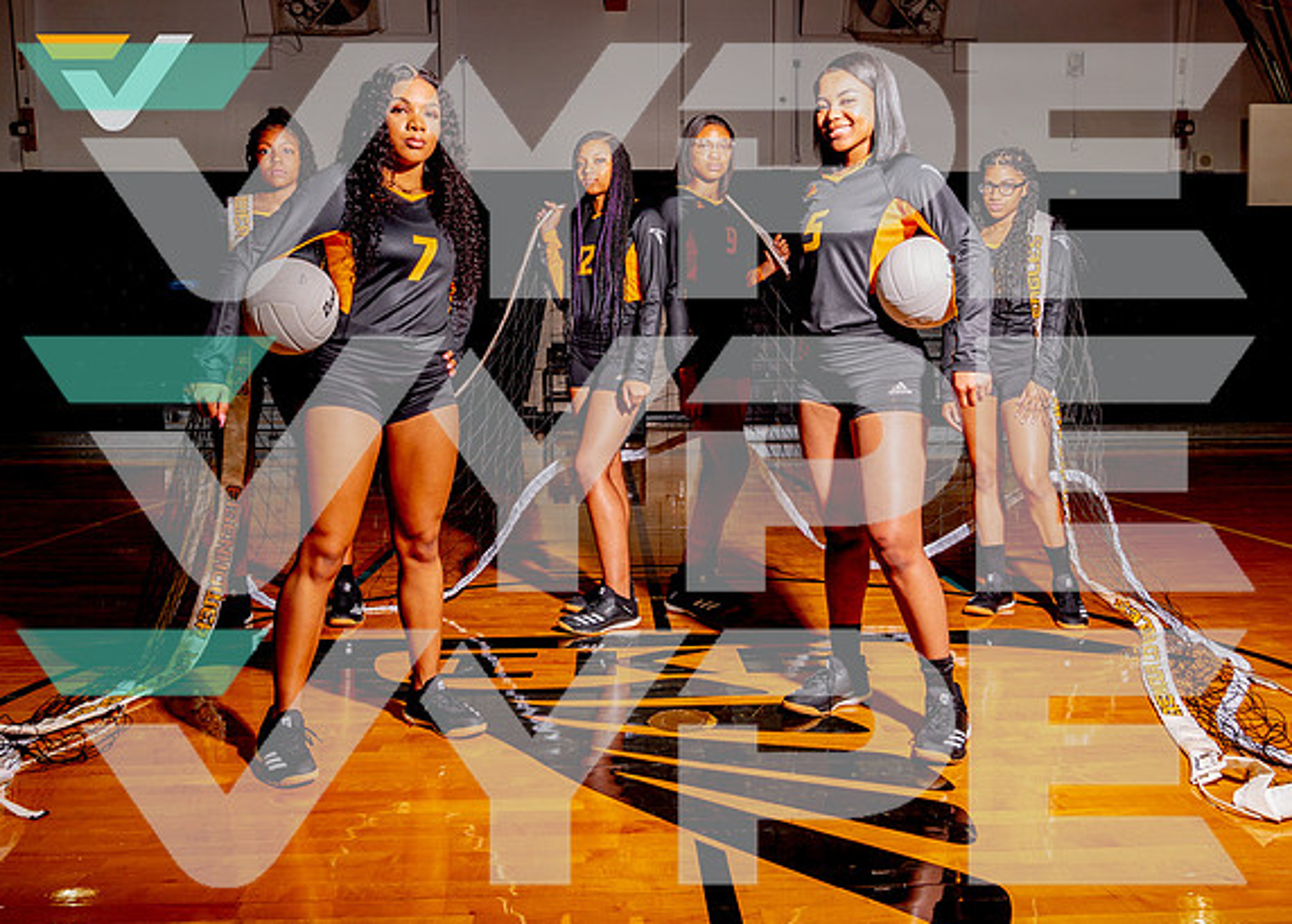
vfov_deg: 46.8
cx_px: 652
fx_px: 1064
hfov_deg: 62.5
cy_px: 404
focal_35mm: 29
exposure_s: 1/125
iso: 100
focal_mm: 24
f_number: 7.1
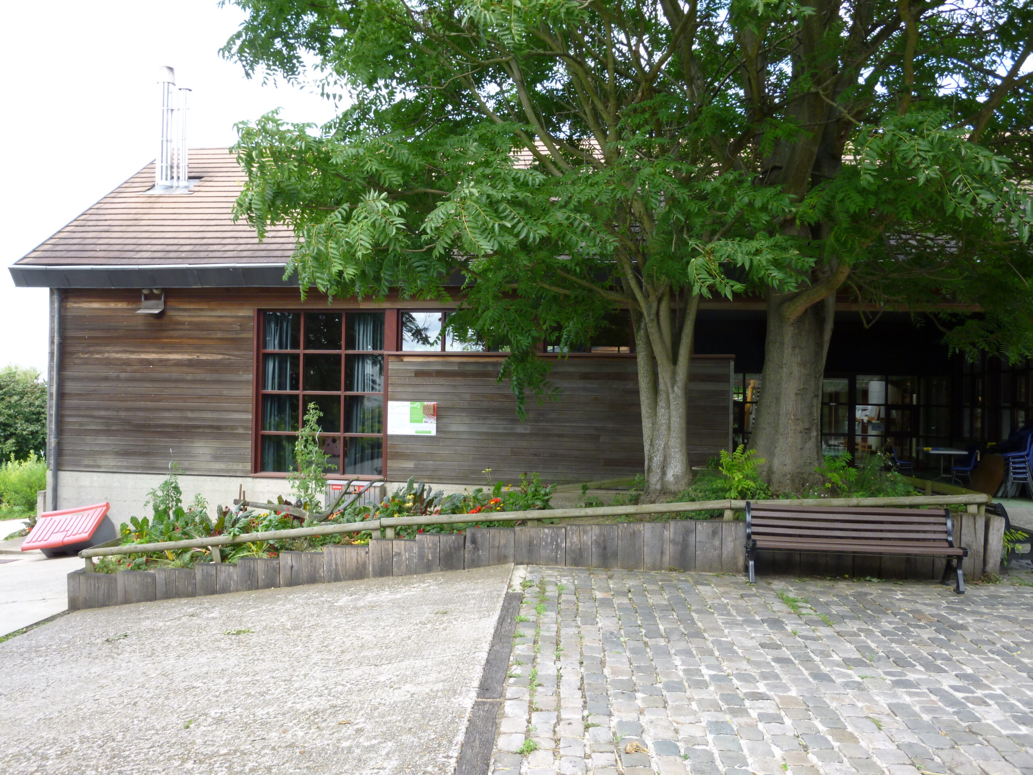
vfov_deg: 45.4
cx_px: 516
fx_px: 925
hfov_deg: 58.4
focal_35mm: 31
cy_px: 388
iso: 100
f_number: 3.4
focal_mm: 5.6
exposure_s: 1/125
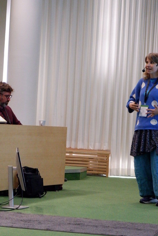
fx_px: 697
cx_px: 100
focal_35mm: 106
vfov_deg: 19.3
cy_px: 105
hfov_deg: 12.9
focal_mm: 44.5
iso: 6400
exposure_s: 1/180
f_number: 5.6
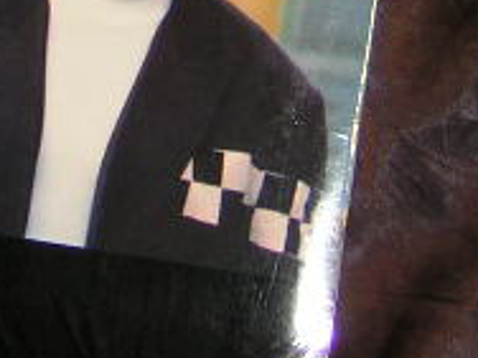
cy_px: -76
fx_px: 2016
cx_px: 25
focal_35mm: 146
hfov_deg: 13.4
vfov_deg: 10.0
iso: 52
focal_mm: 5.6
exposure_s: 1/60.1
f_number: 2.8
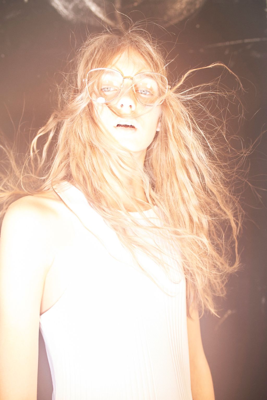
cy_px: 200
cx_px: 134
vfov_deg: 54.4
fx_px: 389
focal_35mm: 35
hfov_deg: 37.9
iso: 200
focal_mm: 35
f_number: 4
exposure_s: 1/200
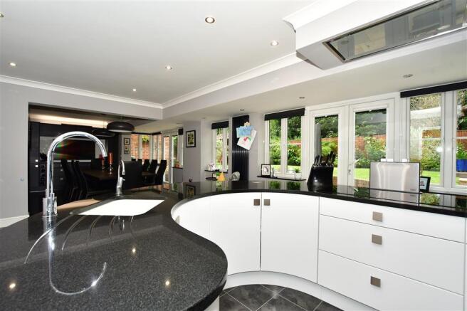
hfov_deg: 100.4
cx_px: 234
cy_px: 156
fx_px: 195
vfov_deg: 77.3
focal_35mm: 15
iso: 800
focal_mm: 10
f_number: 7.1
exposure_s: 1/60
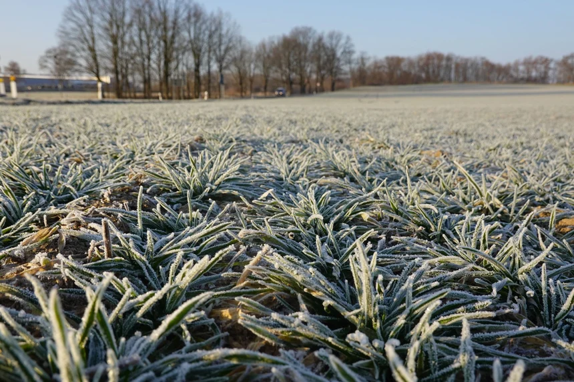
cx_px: 287
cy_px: 191
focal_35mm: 40
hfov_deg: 48.5
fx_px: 638
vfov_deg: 33.4
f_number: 5.6
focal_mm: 14.69
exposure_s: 1/200
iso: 100
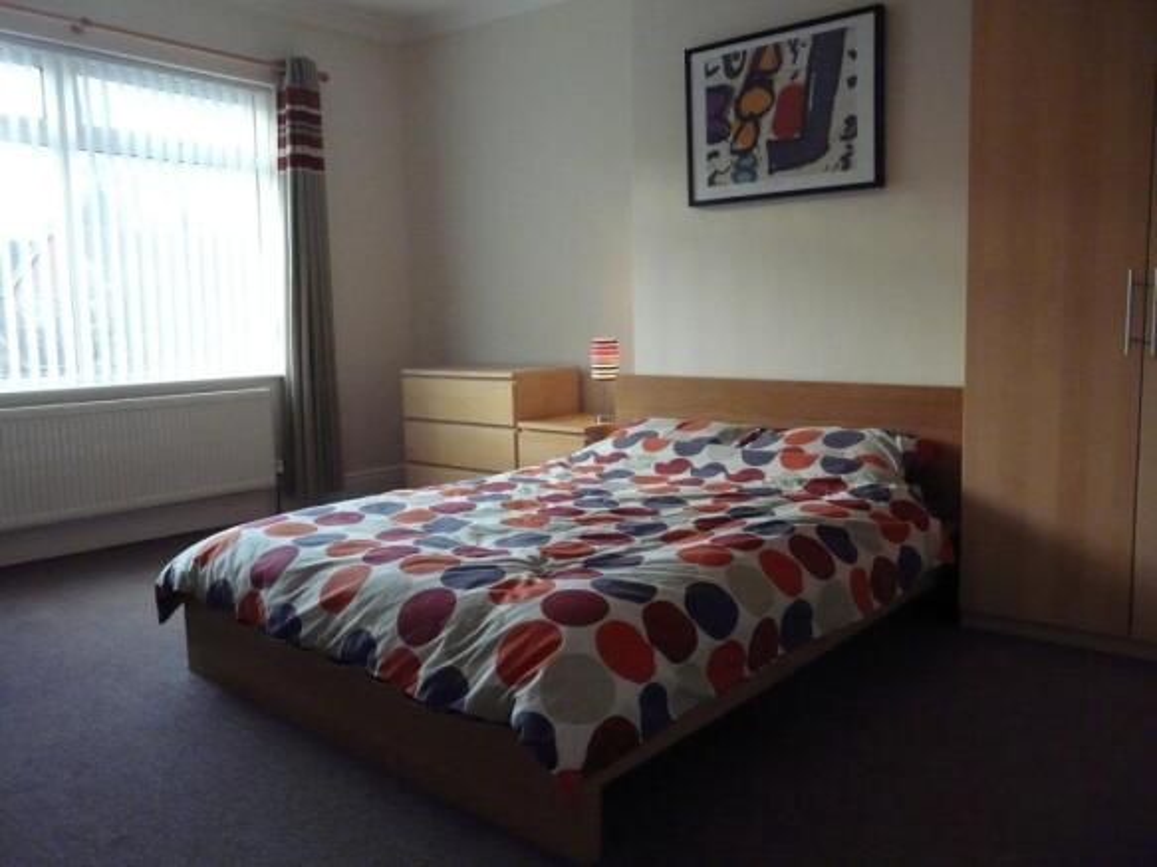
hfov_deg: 63.5
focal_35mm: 28
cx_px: 578
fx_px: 936
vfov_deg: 49.7
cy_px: 434
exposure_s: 1/125
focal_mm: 4.6
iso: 400
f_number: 2.8
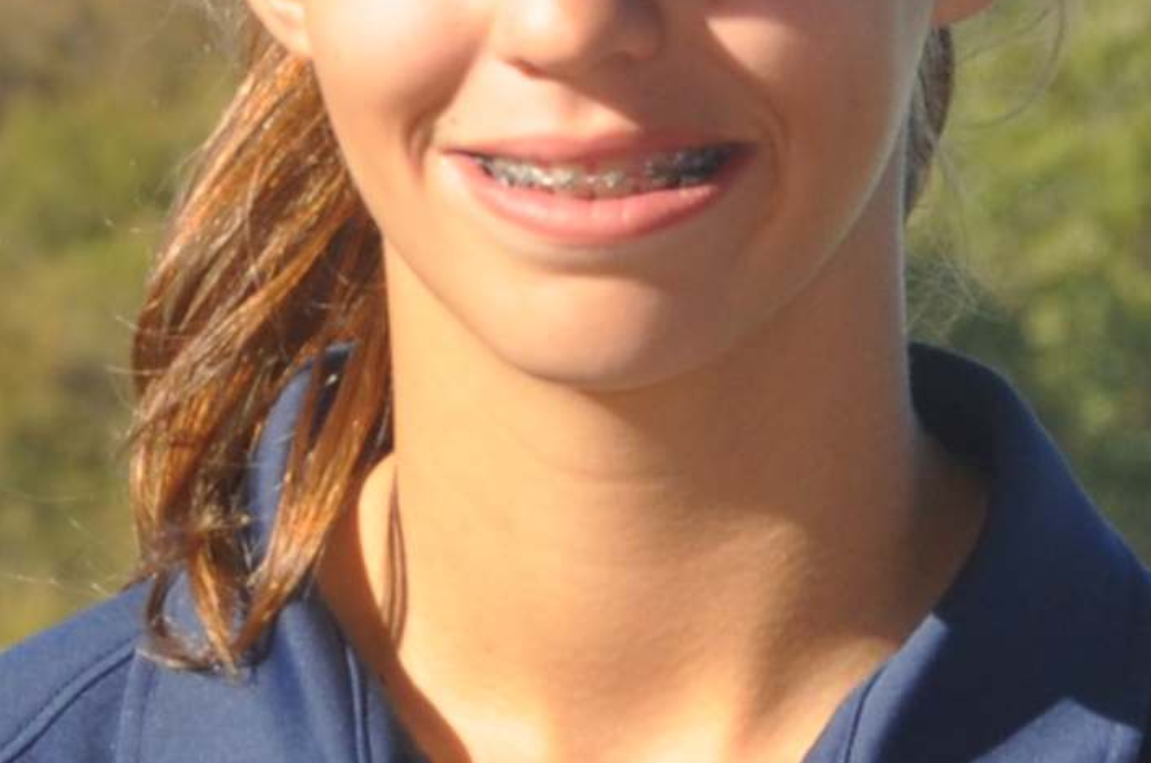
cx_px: 260
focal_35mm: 640
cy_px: -123
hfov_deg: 3.2
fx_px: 20429
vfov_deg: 2.1
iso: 200
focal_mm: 70
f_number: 9
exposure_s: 1/200
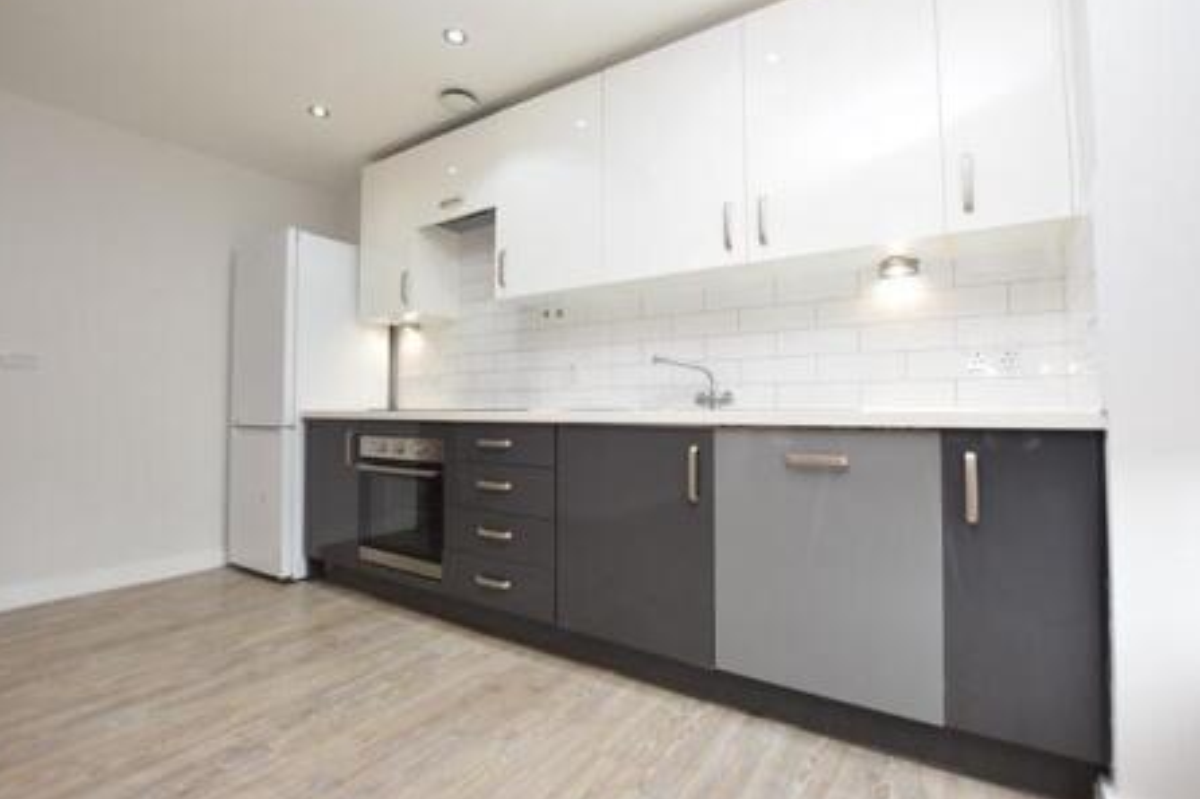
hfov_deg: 96.8
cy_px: 391
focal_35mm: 16
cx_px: 608
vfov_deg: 73.7
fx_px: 533
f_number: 5
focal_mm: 10
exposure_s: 1/100
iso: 800
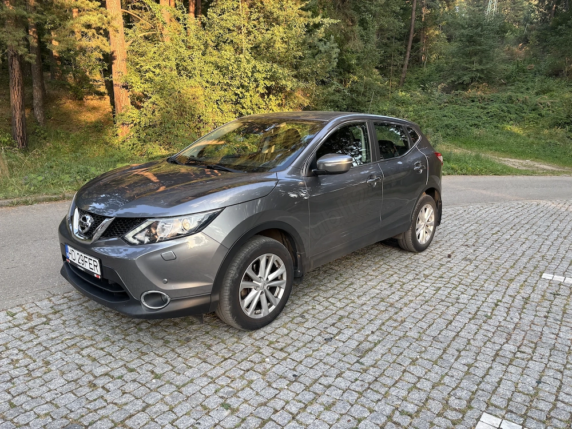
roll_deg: +0.5
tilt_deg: -10.9
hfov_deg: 67.3
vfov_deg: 53.1
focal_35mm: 26
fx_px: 430
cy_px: 214
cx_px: 286
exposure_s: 1/121
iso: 50
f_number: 1.6
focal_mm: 5.96
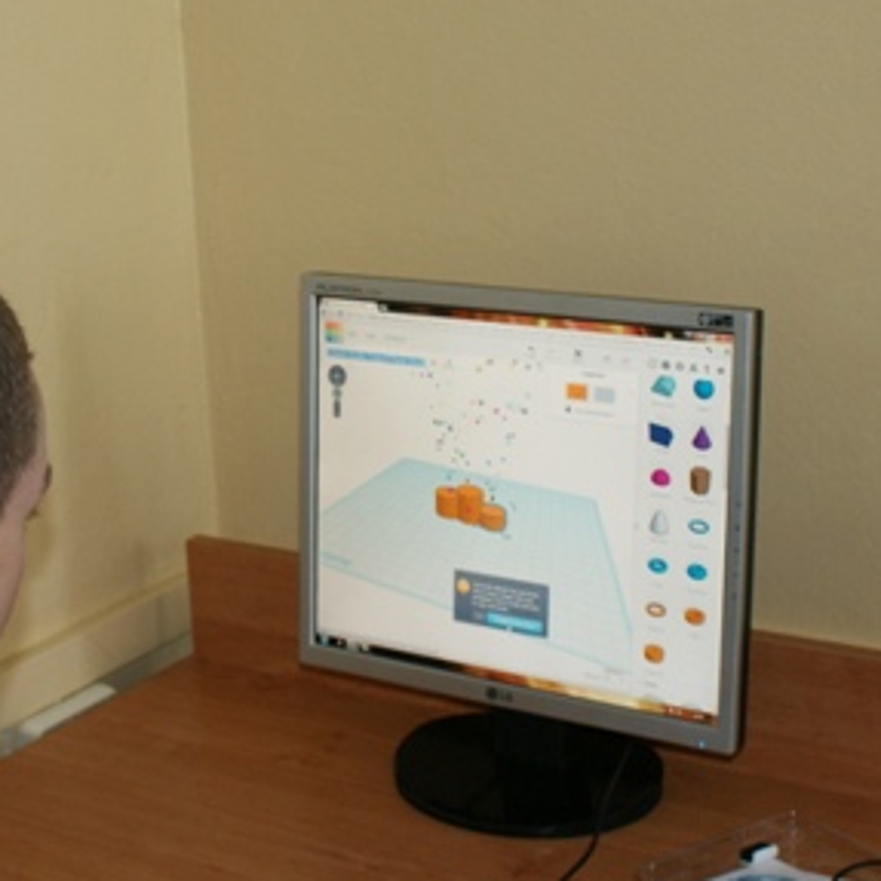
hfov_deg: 23.1
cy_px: 402
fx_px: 2131
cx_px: 221
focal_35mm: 74
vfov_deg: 23.4
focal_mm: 26
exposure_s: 1/60
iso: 400
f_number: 5.6
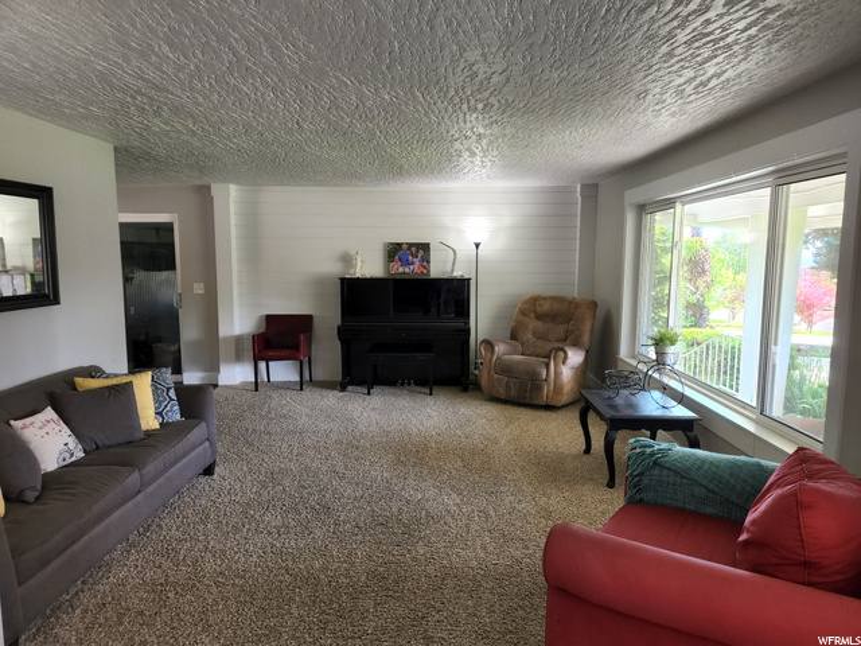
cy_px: 323
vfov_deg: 58.9
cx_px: 430
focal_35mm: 23
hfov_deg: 73.9
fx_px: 572
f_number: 1.8
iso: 200
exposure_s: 1/120
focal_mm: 5.4
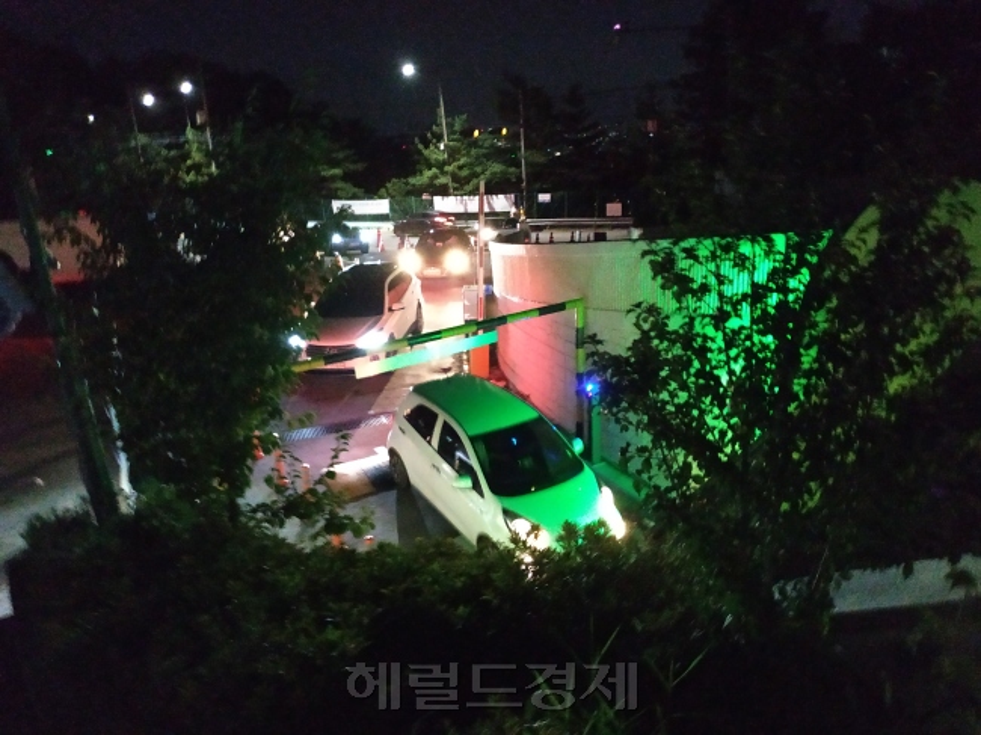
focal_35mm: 24
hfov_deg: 71.6
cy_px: 368
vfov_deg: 56.8
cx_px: 490
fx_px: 680
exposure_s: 1/15
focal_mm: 3.94
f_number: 1.9
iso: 6400
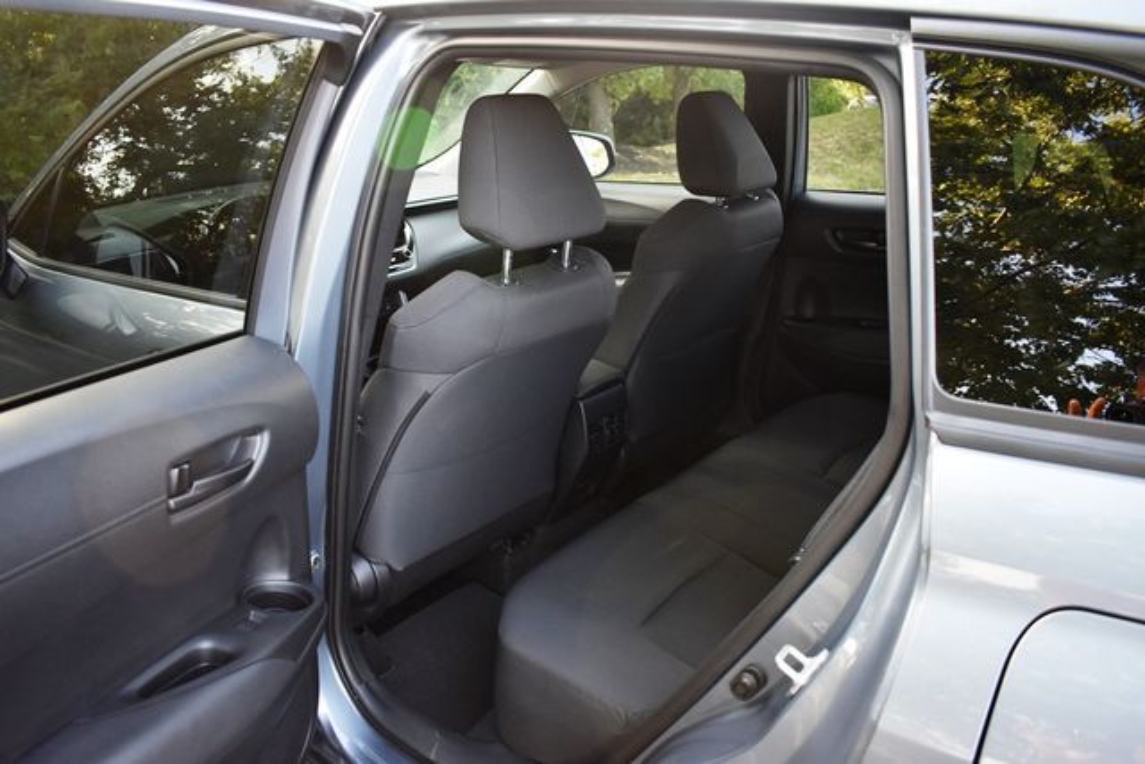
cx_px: 572
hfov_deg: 67.4
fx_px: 859
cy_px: 382
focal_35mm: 27
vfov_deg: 48.0
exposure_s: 1/160
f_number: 3.5
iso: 800
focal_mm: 18
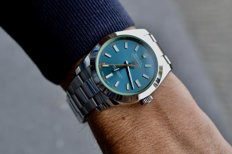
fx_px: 470
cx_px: 128
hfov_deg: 27.7
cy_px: 65
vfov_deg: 18.6
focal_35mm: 73
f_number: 5
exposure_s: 1/100
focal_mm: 40
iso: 400
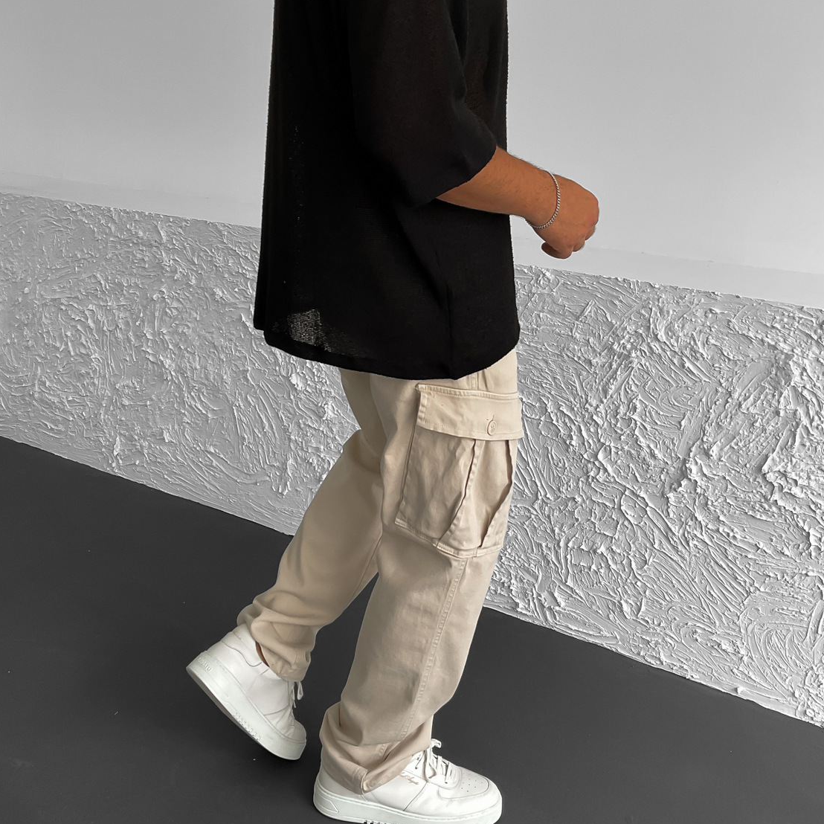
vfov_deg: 44.6
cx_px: 389
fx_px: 996
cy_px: 316
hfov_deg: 44.9
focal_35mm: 37
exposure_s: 1/120
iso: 40
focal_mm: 3
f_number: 1.8
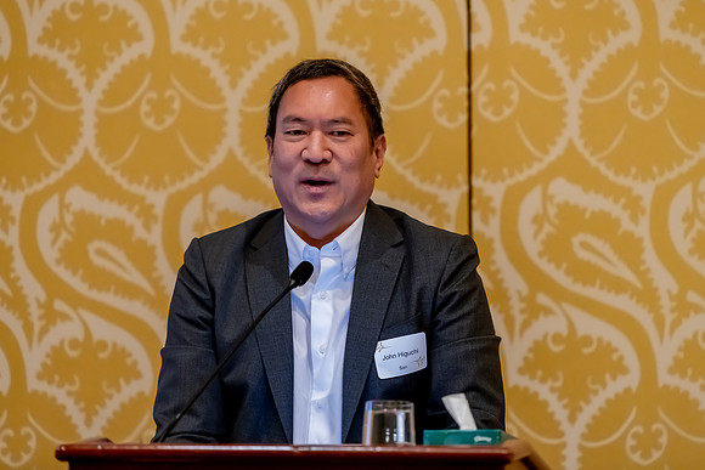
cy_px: 210
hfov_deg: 9.8
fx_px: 4132
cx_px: 385
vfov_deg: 6.5
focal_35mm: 211
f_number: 3.2
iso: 6400
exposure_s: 1/160
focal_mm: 185
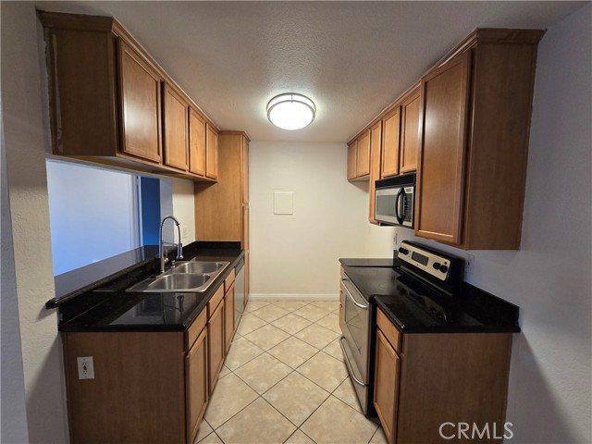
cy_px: 222
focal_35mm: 13
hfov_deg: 106.2
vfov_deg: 89.9
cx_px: 296
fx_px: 222
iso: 200
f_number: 2.2
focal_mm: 2.2
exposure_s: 1/60
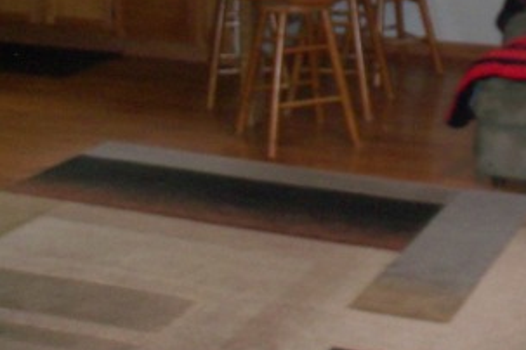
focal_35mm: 77
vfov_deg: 17.1
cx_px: 526
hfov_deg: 25.1
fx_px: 1125
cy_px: -47
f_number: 3
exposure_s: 1/30
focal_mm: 6.3
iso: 250
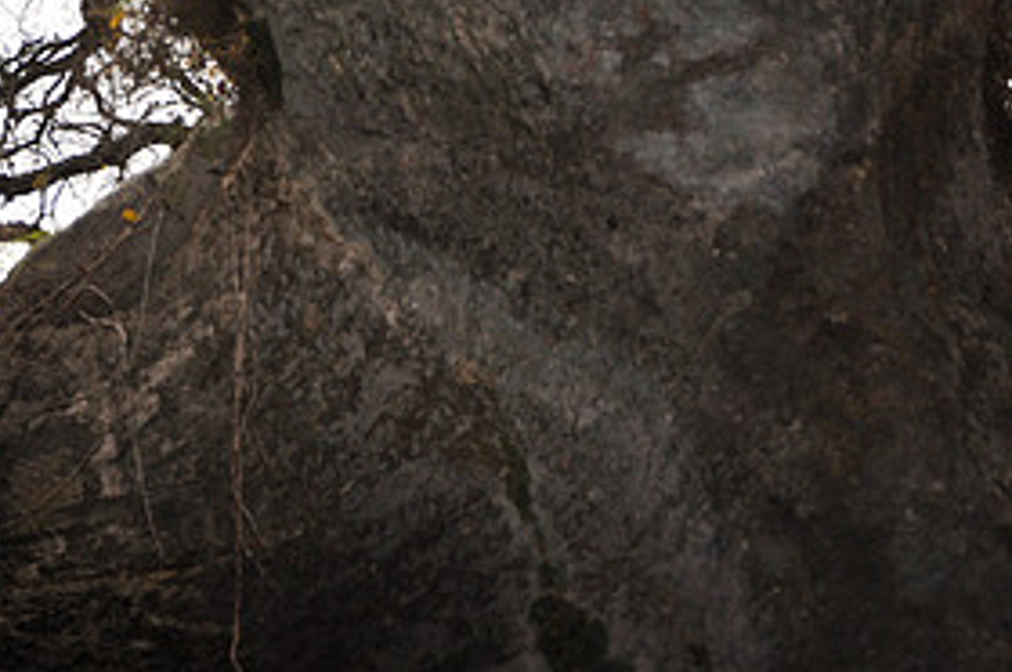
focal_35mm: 140
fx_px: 3932
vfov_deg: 9.7
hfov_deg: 14.5
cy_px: 74
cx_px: 69
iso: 360
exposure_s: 1/200
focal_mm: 45
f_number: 4.8
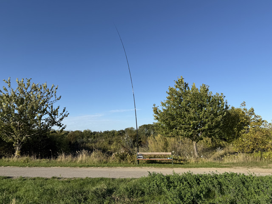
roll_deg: +1.1
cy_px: 102
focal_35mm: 24
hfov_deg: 71.6
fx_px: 189
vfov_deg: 56.8
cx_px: 136
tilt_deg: +9.8
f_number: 1.78
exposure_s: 1/4673
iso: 80
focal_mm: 6.76
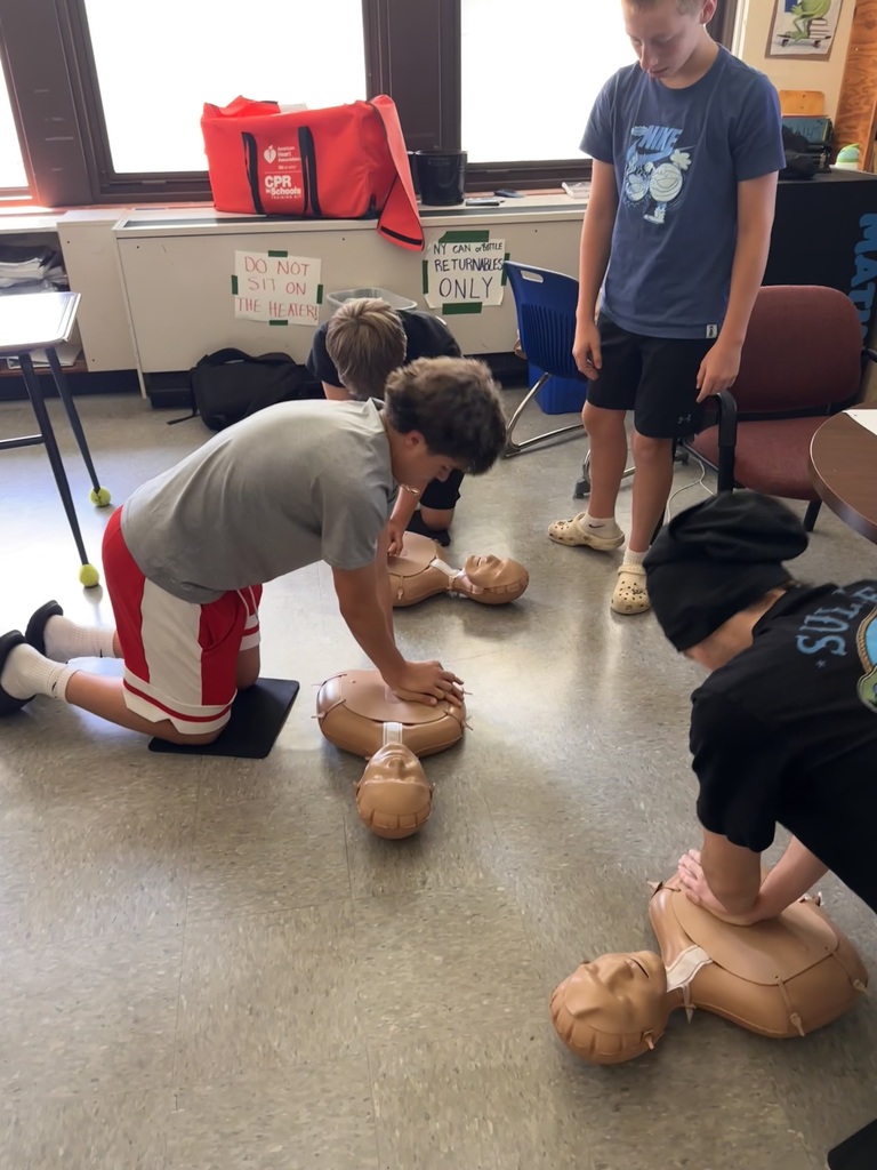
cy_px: 585
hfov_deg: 56.8
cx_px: 438
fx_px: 811
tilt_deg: -27.6
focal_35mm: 24
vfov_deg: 71.6
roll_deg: -0.1
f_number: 1.78
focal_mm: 6.86
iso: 320
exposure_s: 1/60
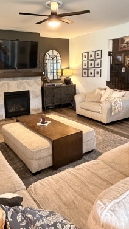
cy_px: 95
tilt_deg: -9.0
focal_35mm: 27
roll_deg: +1.0
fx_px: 164
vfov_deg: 69.4
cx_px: 40
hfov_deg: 42.2
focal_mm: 2.22
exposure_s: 1/40
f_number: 2.2
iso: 1000
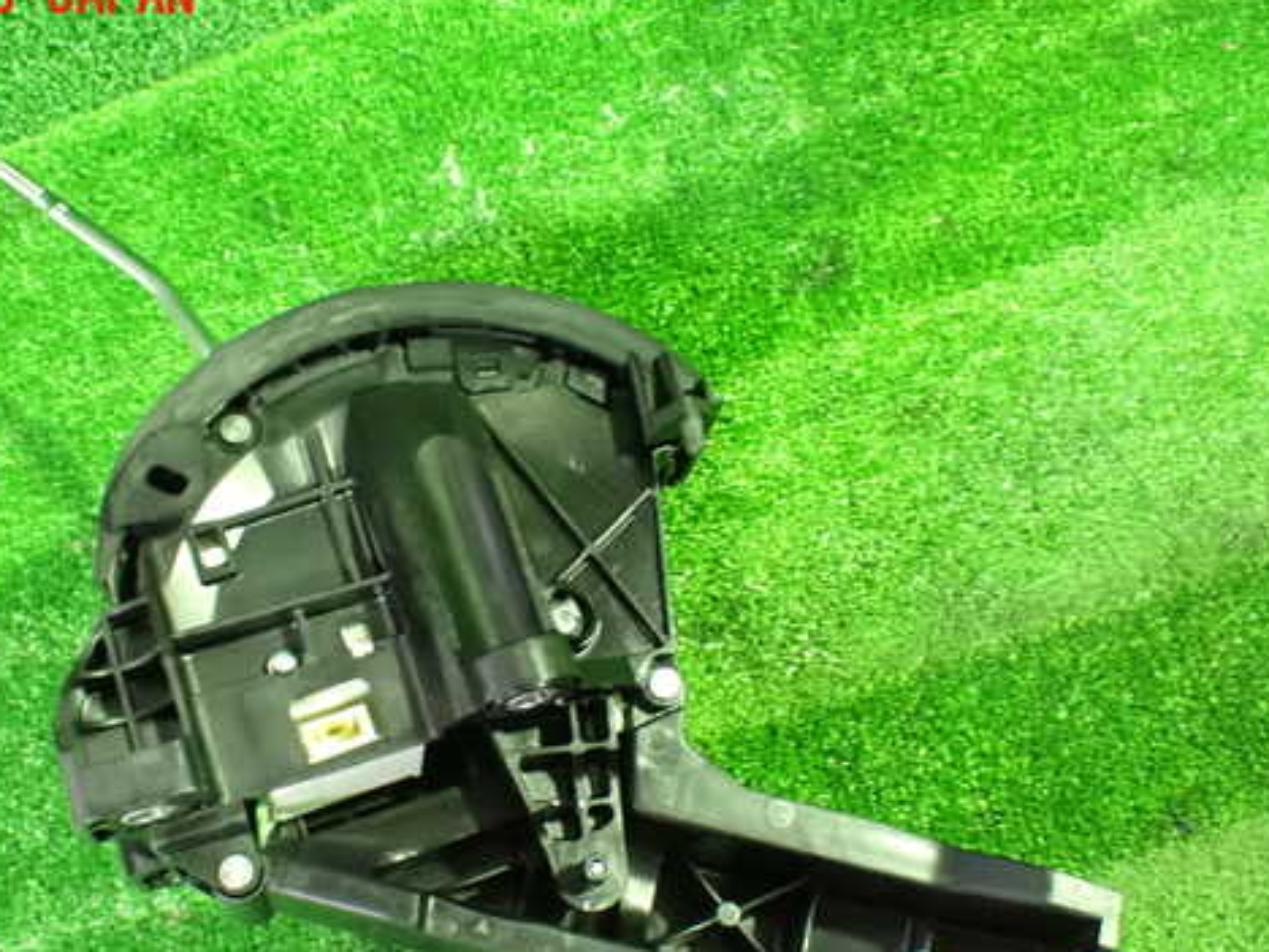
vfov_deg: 35.0
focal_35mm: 41
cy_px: 572
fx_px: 1503
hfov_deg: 45.6
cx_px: 515
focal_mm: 5.79
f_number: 2.4
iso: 1600
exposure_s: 1/25
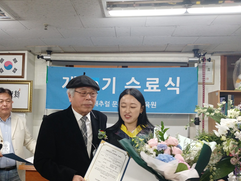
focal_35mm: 33
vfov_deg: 42.8
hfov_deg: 55.0
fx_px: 230
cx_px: 98
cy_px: 104
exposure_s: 1/40
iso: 200
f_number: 1.8
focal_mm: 4
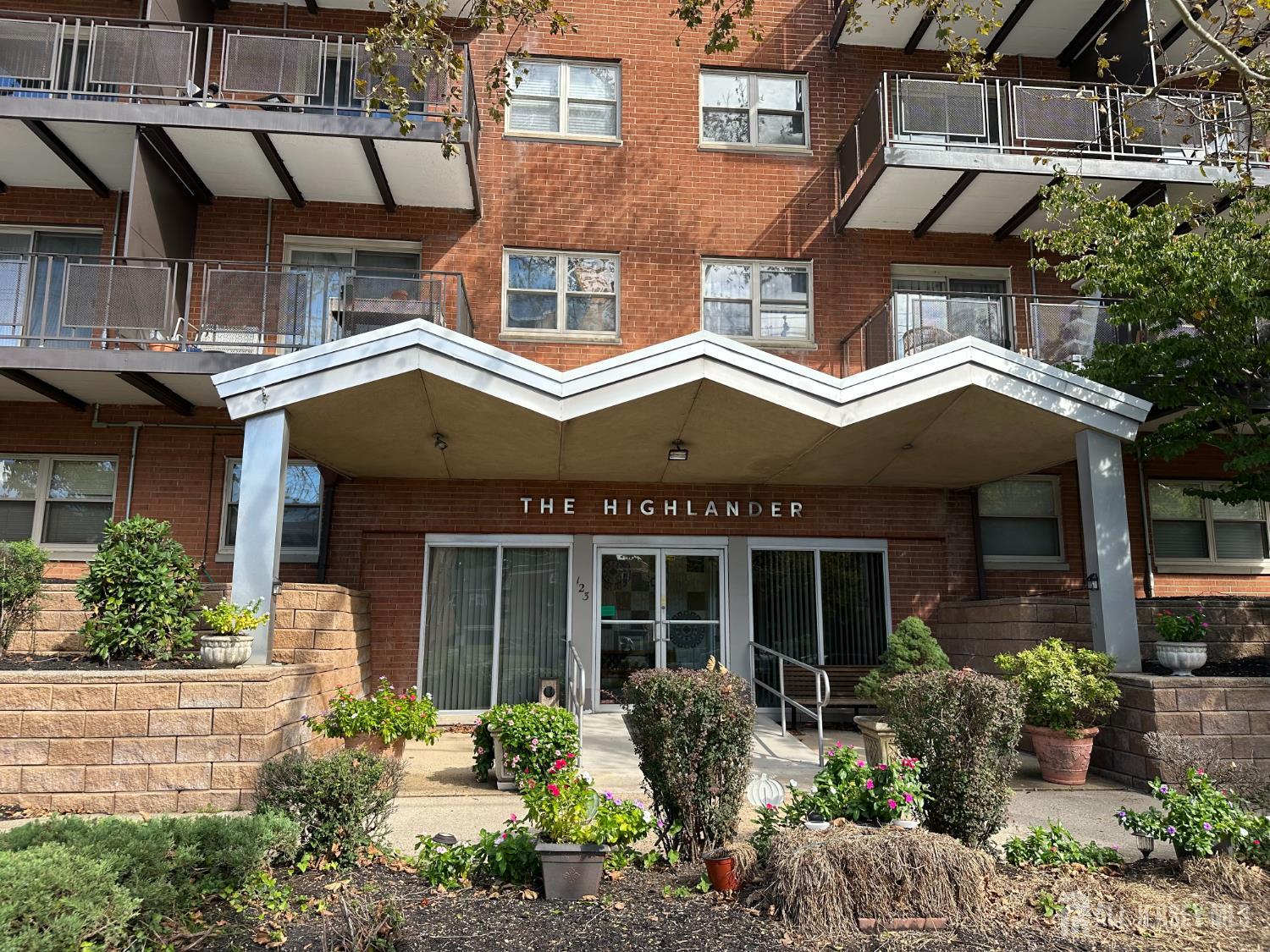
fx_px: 881
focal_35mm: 24
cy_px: 476
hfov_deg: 71.6
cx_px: 635
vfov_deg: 56.8
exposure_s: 1/1131
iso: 80
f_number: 1.78
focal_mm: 6.86
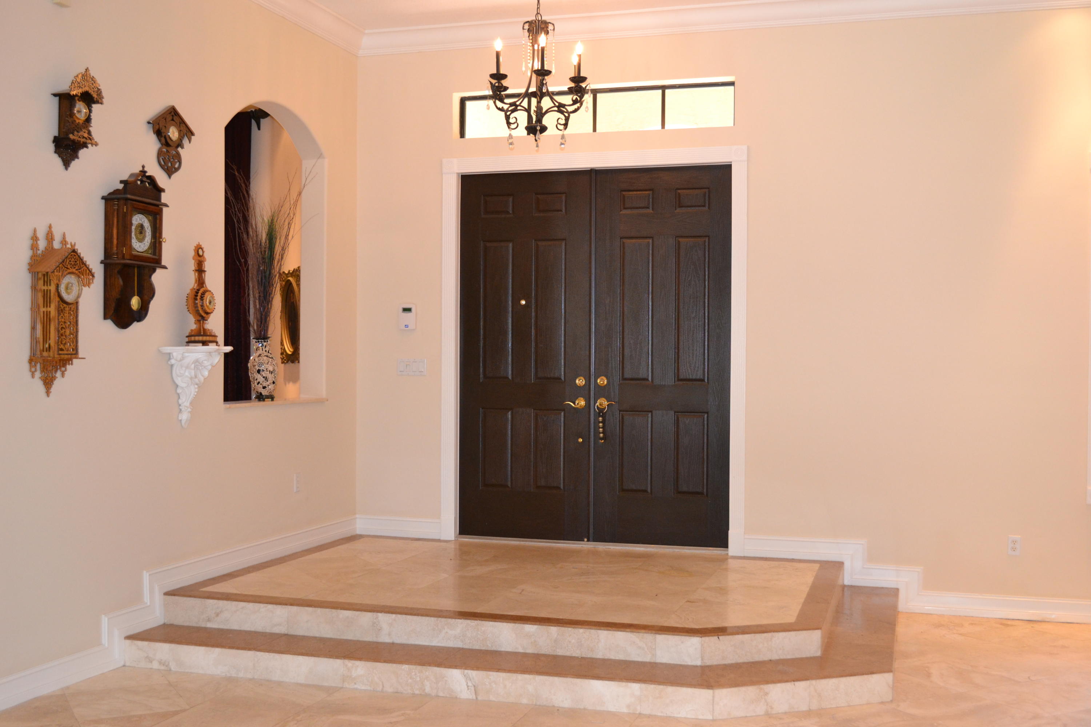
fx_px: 1182
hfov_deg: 49.6
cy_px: 364
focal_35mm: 39
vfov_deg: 34.2
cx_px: 546
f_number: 4.2
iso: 1000
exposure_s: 1/60
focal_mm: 26
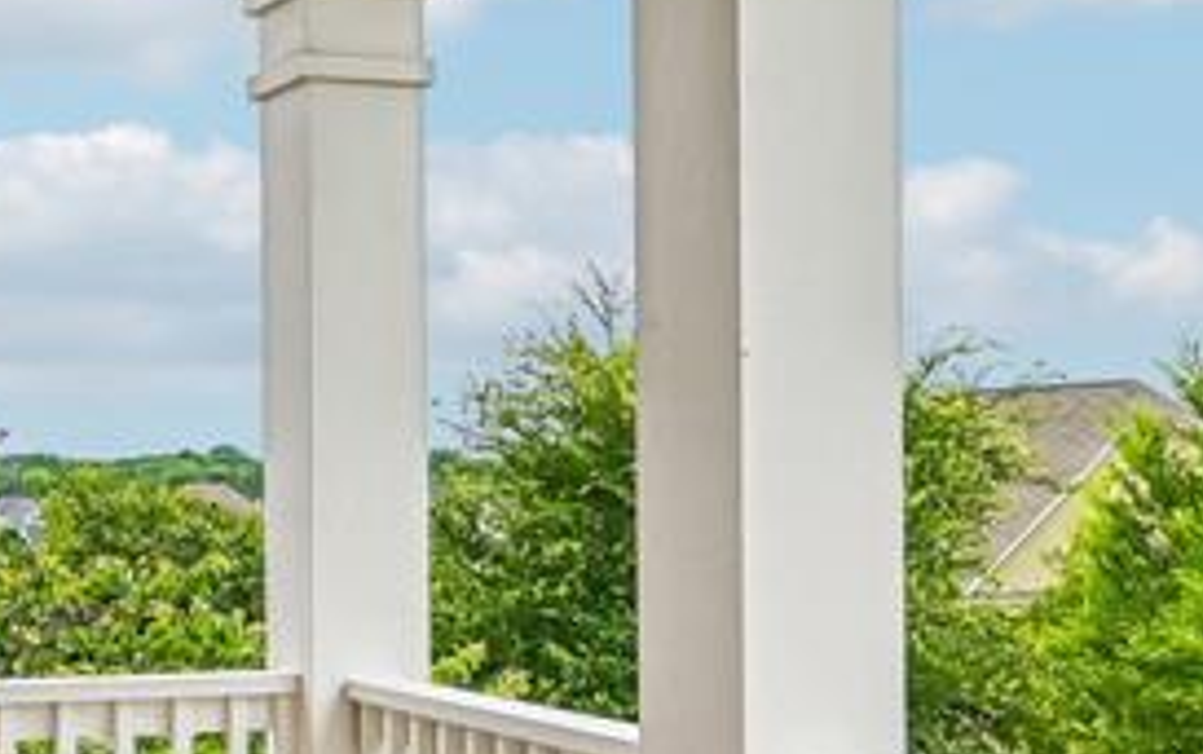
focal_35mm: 65
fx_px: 2132
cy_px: 450
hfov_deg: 30.6
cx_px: 220
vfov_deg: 20.0
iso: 400
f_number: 8
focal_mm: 17
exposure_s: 1/250
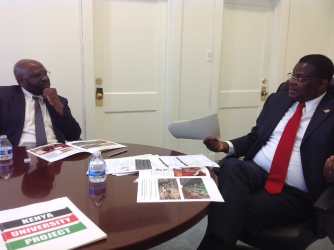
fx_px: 337
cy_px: 125
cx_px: 167
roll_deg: +0.8
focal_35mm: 35
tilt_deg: -15.0
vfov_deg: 40.6
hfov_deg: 52.7
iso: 80
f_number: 2.4
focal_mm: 4.28
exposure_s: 1/60
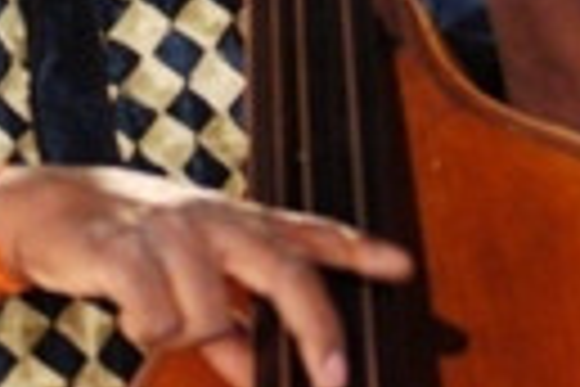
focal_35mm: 416
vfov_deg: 3.3
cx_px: 656
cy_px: -279
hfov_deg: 4.9
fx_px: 6702
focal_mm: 80
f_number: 2.8
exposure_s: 1/80
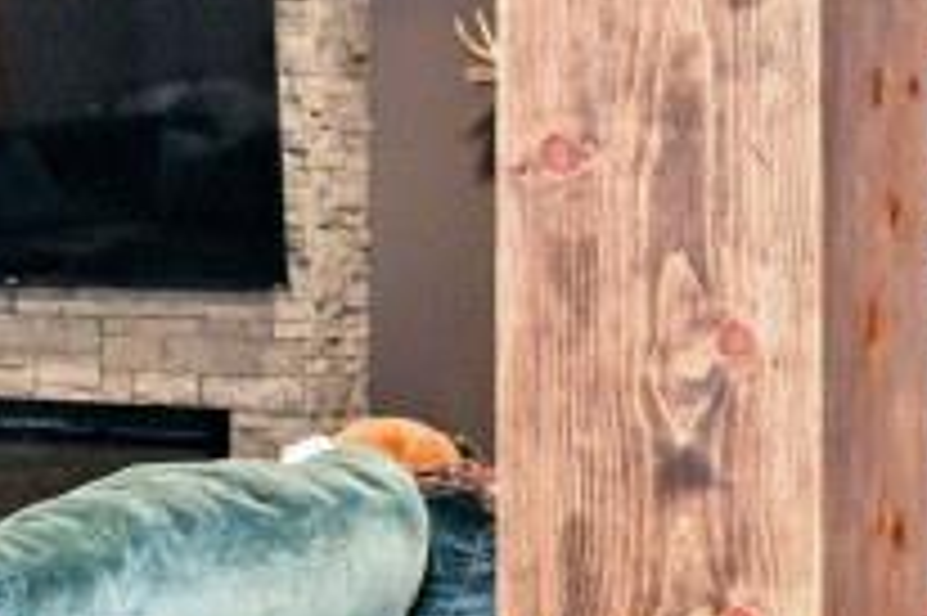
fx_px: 2624
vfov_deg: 13.4
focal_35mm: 102
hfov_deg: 16.7
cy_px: 265
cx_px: -742
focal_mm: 14
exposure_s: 1/60
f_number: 4
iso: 1400
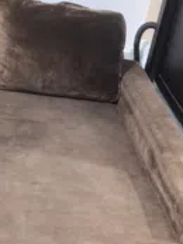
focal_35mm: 60
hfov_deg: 24.2
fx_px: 422
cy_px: 226
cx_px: 138
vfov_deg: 30.5
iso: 400
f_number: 1.8
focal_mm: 4.25
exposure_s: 1/25
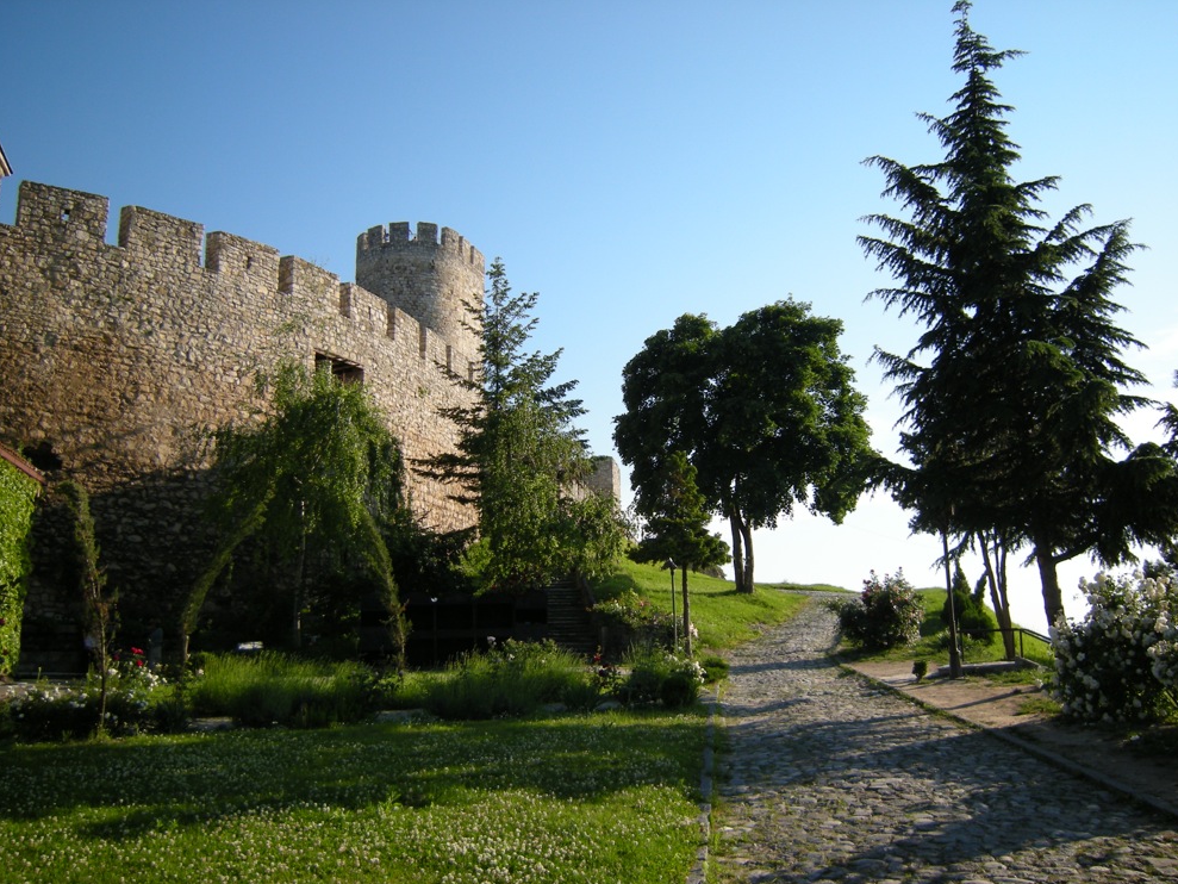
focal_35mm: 29
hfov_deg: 61.7
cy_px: 450
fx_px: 987
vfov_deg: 48.2
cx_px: 584
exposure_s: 1/212
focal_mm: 4.7
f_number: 5.6
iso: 64
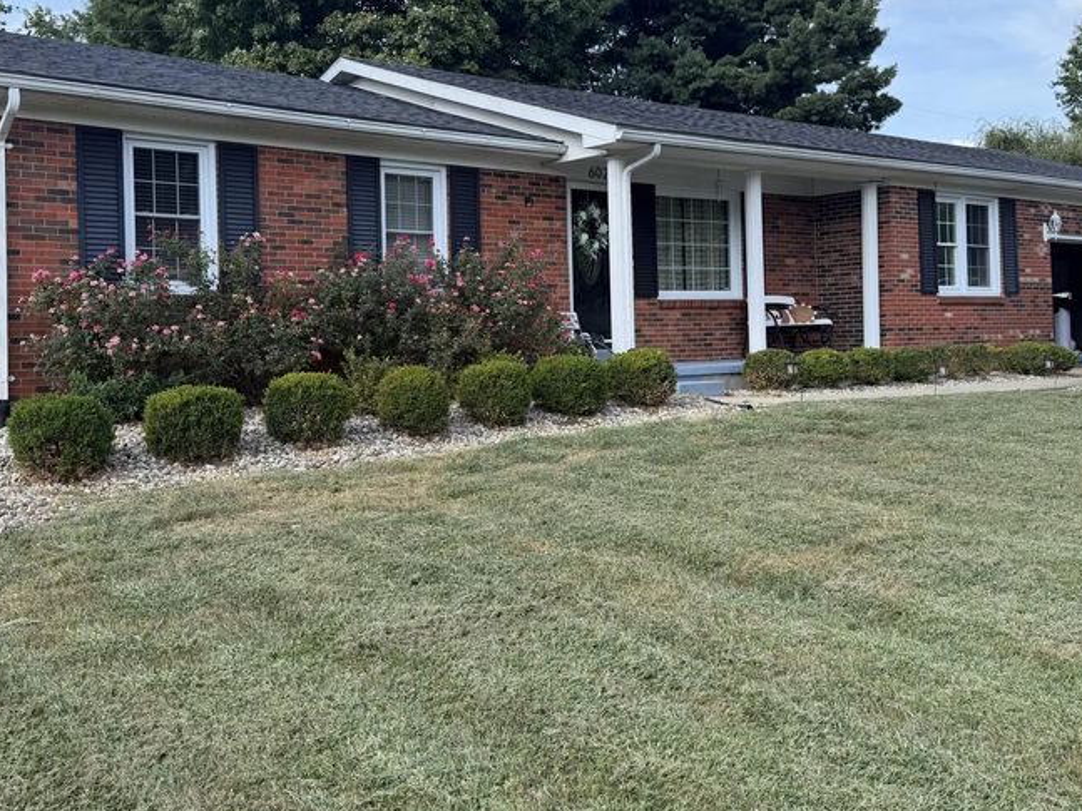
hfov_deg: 48.9
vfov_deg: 37.5
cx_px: 490
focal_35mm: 38
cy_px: 319
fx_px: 1188
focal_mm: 6.76
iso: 100
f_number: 1.78
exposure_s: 1/2299
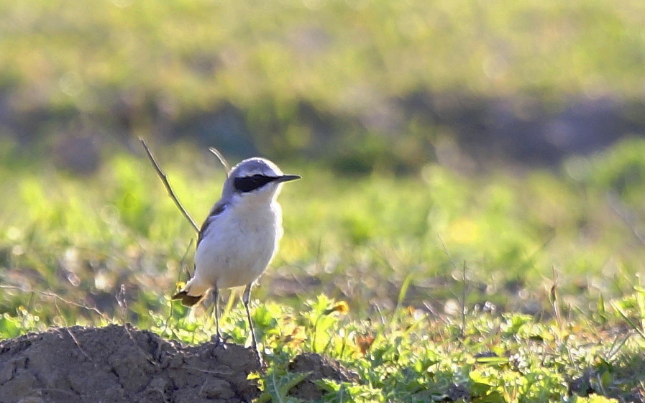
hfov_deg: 3.4
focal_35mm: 613
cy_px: 199
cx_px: 322
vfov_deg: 2.1
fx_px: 10778
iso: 500
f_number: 8
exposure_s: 1/200
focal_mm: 600
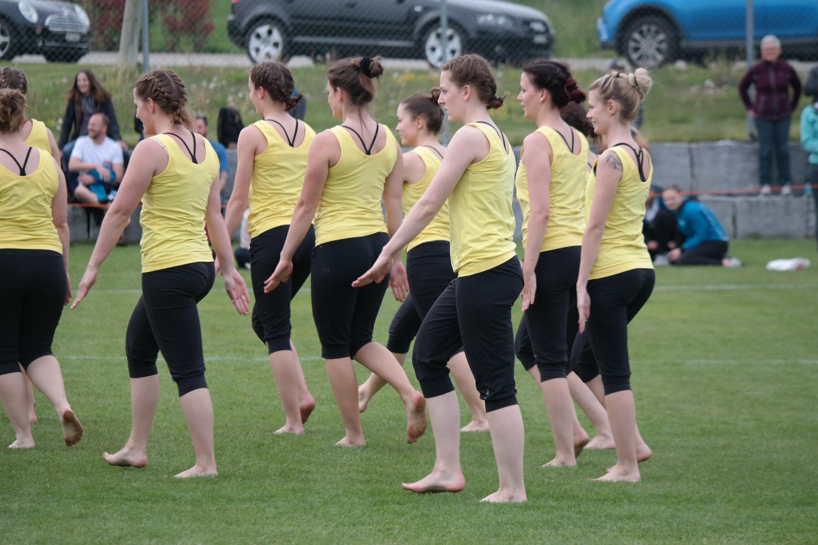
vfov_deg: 6.2
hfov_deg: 9.2
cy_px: 272
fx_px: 5066
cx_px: 409
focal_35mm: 223
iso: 200
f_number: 5.6
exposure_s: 1/320
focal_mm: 145
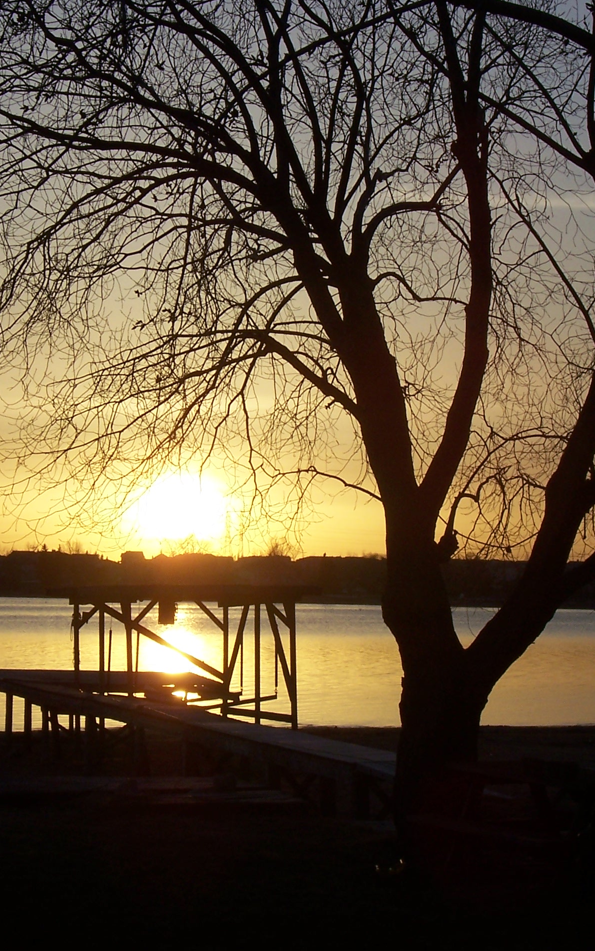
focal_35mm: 94
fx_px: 2438
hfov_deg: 13.9
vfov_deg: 22.1
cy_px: 476
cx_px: 284
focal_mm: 10.8
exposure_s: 1/350
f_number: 6.7
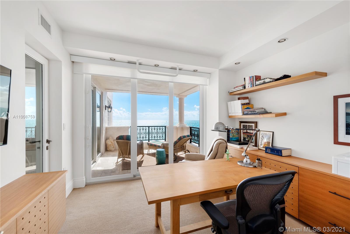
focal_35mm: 14
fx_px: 136
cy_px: 117
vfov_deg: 81.2
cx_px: 175
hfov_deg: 104.2
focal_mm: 14
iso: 200
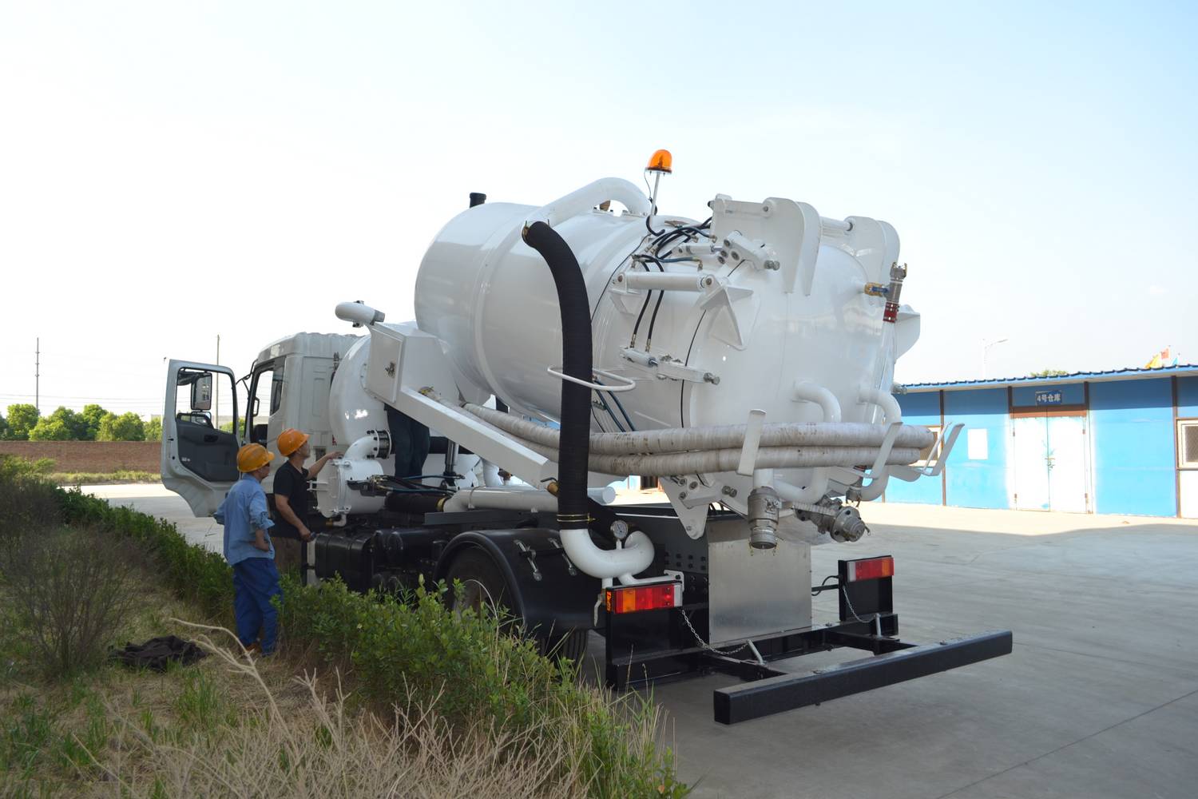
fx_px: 898
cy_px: 400
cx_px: 599
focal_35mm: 27
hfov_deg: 67.4
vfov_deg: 47.9
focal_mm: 18
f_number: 5.6
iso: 100
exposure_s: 1/200
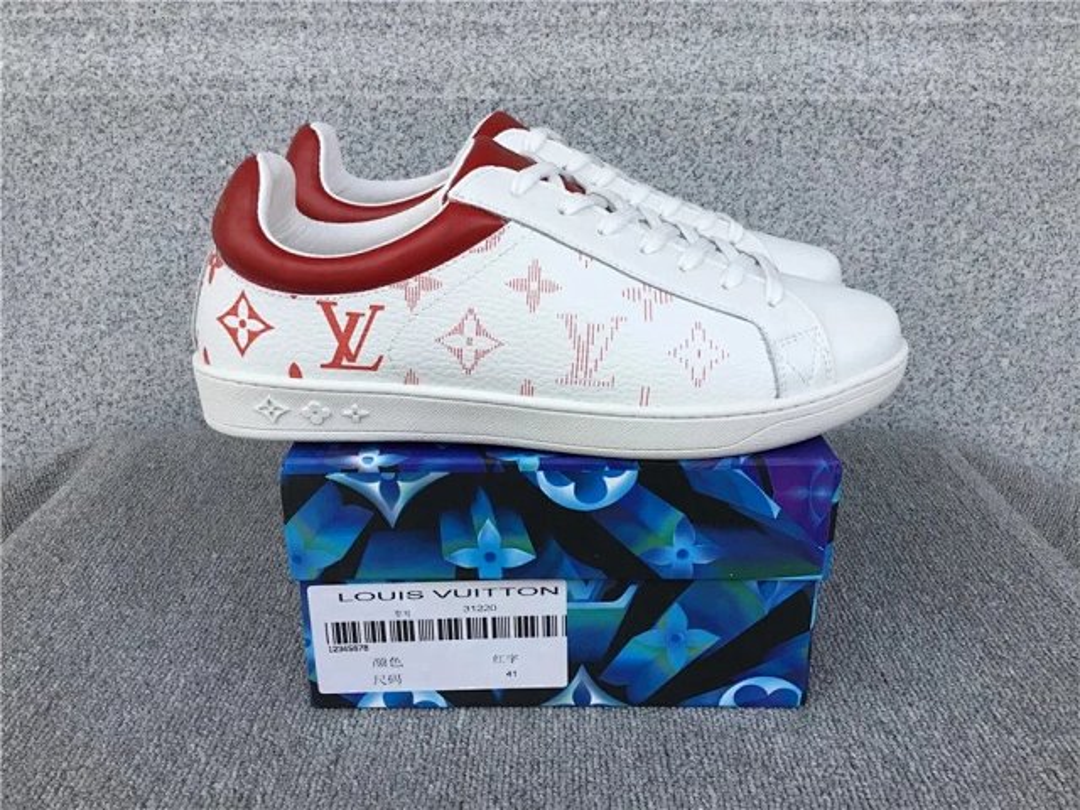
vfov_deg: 45.4
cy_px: 405
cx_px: 540
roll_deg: +0.3
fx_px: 967
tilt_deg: -20.0
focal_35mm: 31
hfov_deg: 58.4
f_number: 2.4
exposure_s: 1/791
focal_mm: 3.3
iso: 25
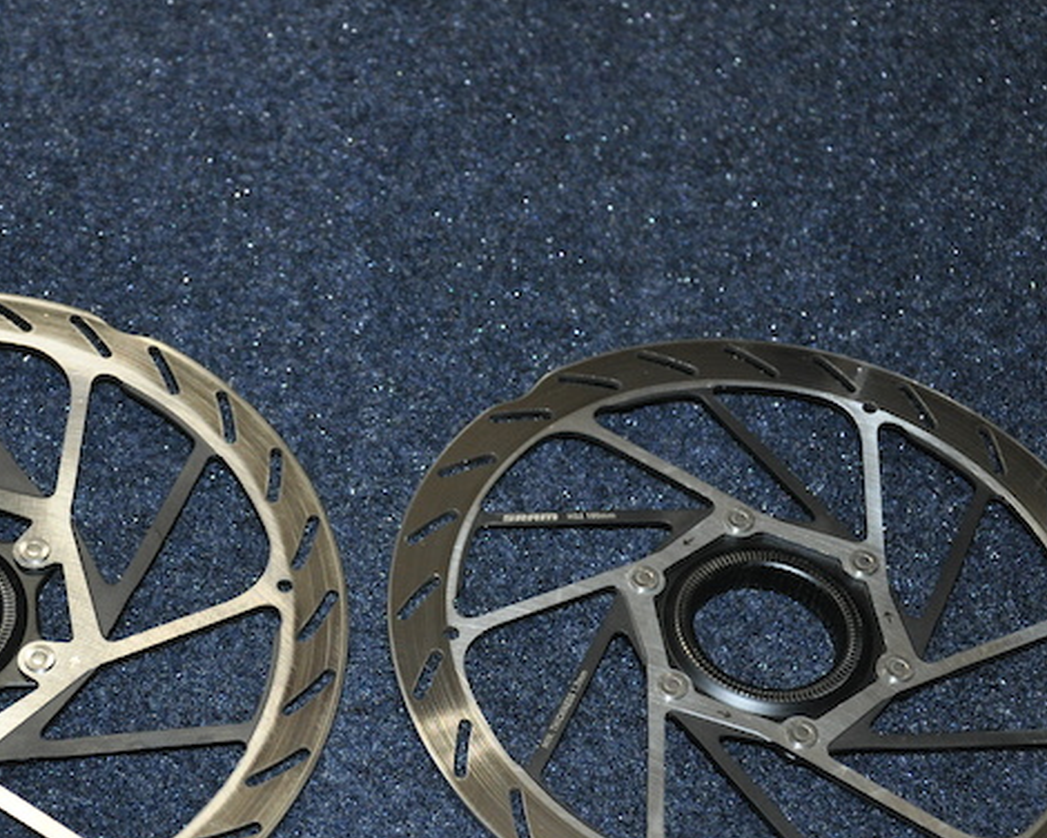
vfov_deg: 18.3
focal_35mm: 84
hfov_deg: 22.6
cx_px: 299
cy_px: 552
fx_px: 2597
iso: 800
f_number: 4.5
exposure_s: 1/60
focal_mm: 35
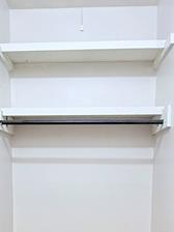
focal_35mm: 48
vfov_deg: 37.7
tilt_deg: -4.3
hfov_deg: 30.2
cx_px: 66
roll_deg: -0.3
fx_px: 322
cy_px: 198
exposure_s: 1/60
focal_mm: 2.22
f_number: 2.2
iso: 200
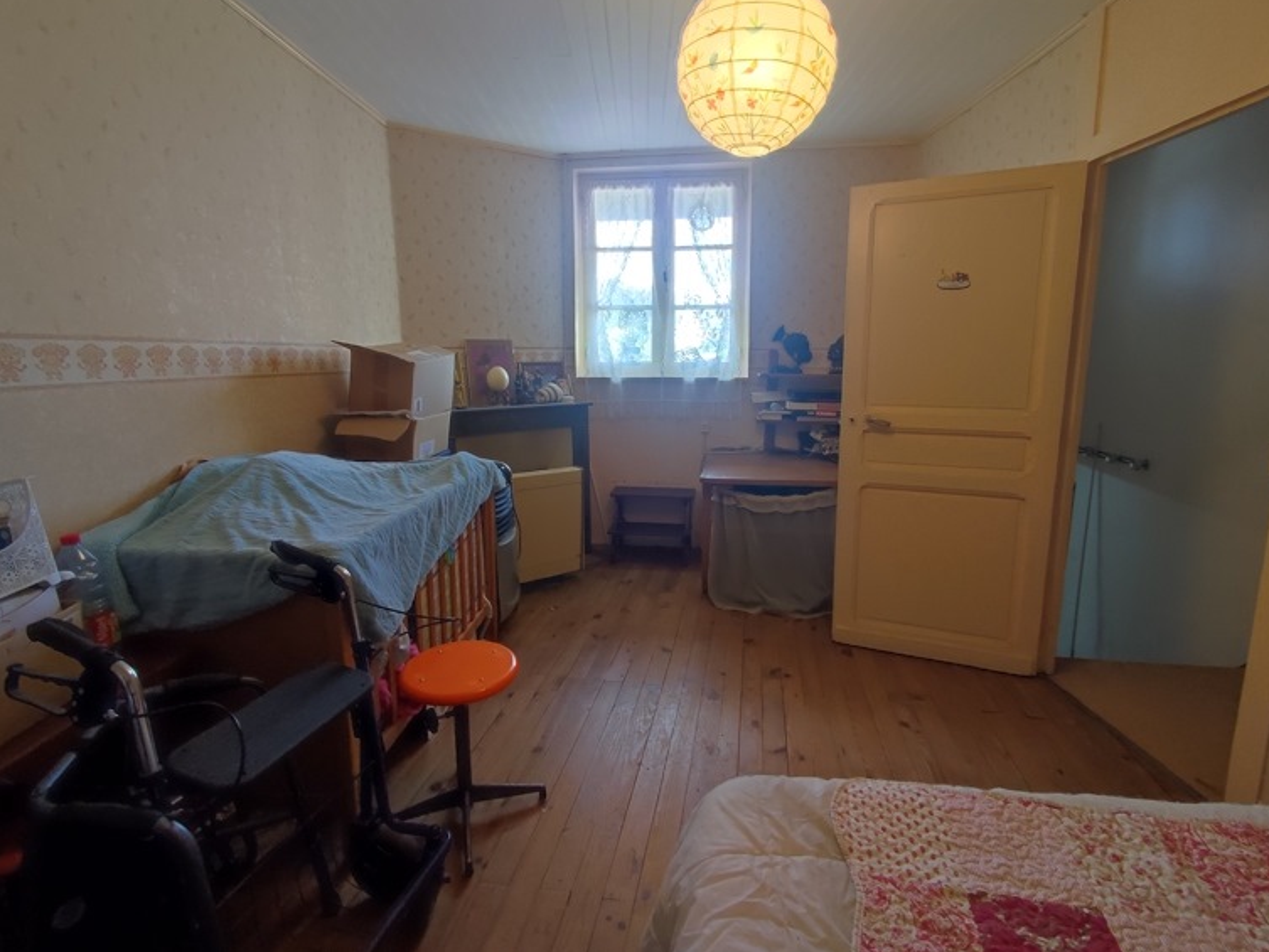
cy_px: 455
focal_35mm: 17
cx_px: 661
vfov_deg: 74.7
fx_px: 623
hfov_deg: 91.0
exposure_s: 1/50
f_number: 2.2
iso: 224
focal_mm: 1.65
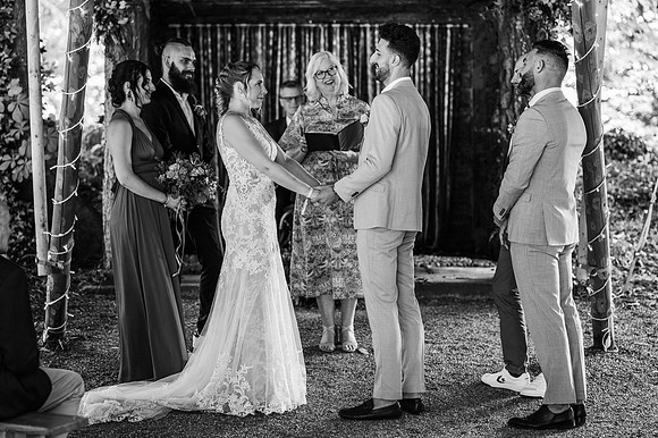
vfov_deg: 16.1
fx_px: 1553
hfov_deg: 23.9
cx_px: 329
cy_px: 219
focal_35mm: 85
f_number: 2.5
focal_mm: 85
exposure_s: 1/200
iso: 1000
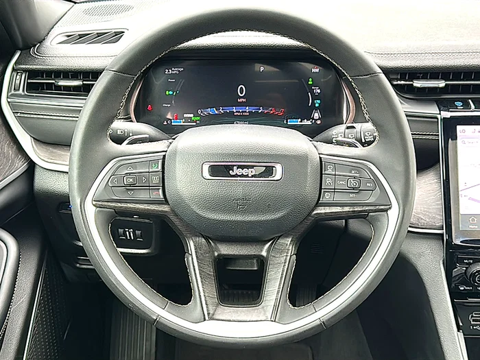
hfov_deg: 44.8
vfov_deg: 34.3
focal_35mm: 42
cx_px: 240
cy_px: 180
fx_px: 582
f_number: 1.78
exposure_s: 1/101
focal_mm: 6.86
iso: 80
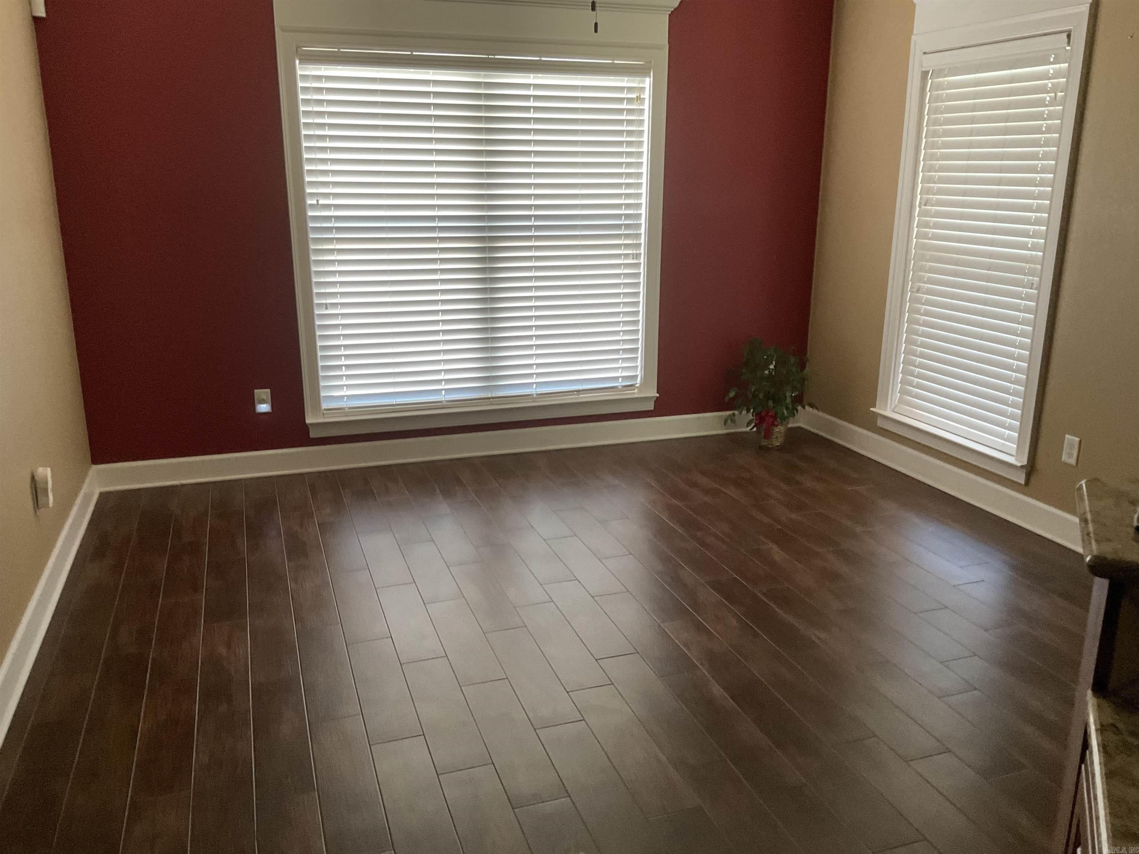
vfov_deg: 48.2
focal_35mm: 29
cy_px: 427
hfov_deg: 61.7
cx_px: 570
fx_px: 954
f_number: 1.8
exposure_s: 1/60
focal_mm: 3
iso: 125
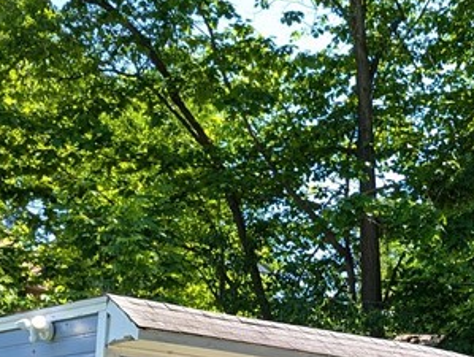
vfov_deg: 17.2
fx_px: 1124
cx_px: 581
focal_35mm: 82
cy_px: 438
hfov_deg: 21.9
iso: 40
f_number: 1.85
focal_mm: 6.81
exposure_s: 1/322
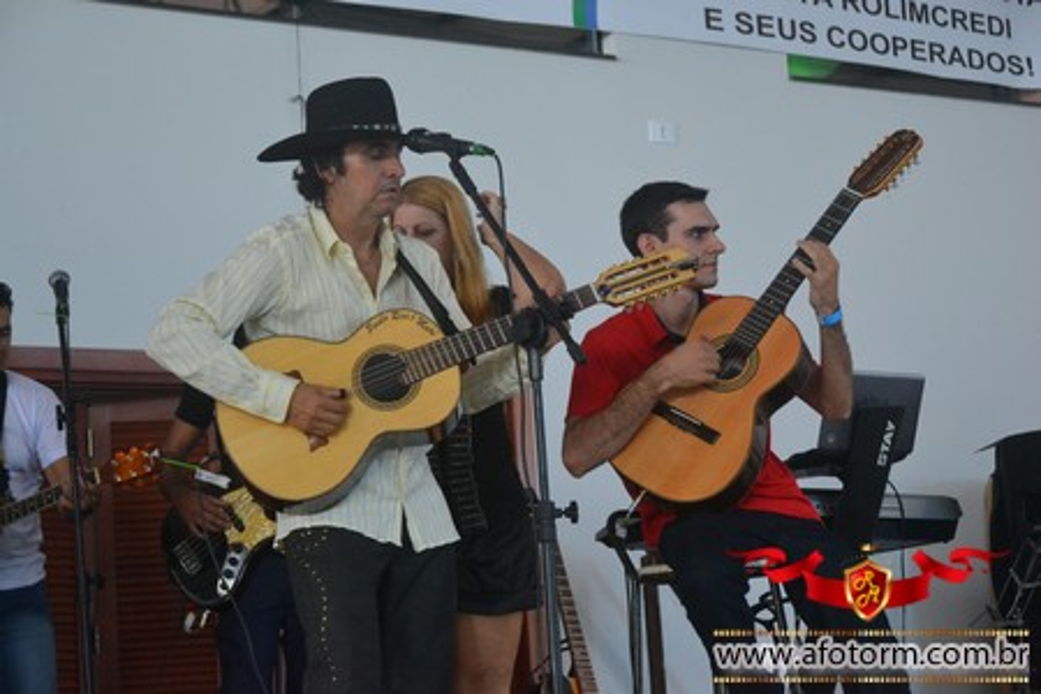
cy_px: 347
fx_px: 2255
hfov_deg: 26.0
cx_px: 520
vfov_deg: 17.5
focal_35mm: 78
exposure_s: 1/60
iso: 1800
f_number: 5
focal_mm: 52
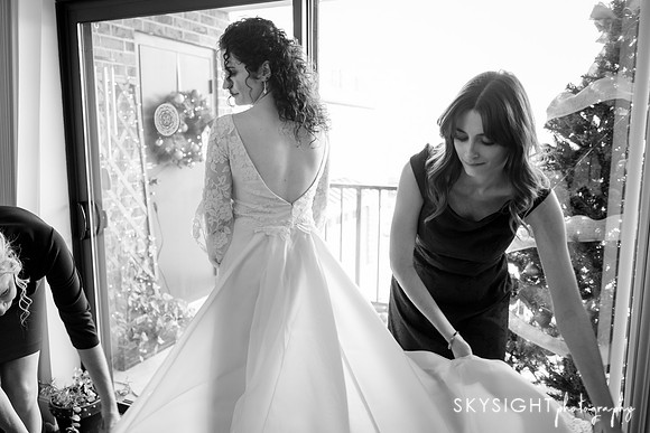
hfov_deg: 63.1
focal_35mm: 29
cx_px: 325
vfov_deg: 44.6
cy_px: 216
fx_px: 529
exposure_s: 1/125
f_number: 3.2
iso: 1600
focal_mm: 28
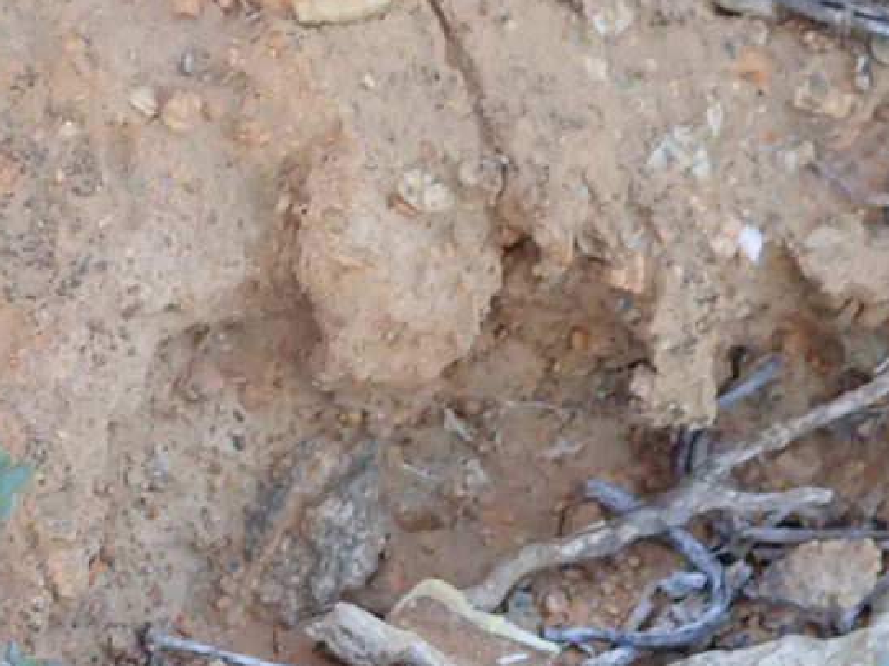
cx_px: 154
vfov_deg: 12.5
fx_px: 2849
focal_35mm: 111
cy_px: 1095
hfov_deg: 17.6
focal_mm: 5.5
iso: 100
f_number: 3.2
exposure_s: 1/60
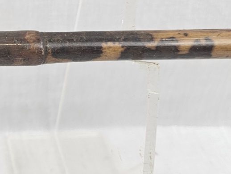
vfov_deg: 20.5
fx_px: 474
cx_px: -36
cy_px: 34
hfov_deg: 25.1
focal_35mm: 71
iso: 40
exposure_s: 1/100
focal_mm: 6.3
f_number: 1.7
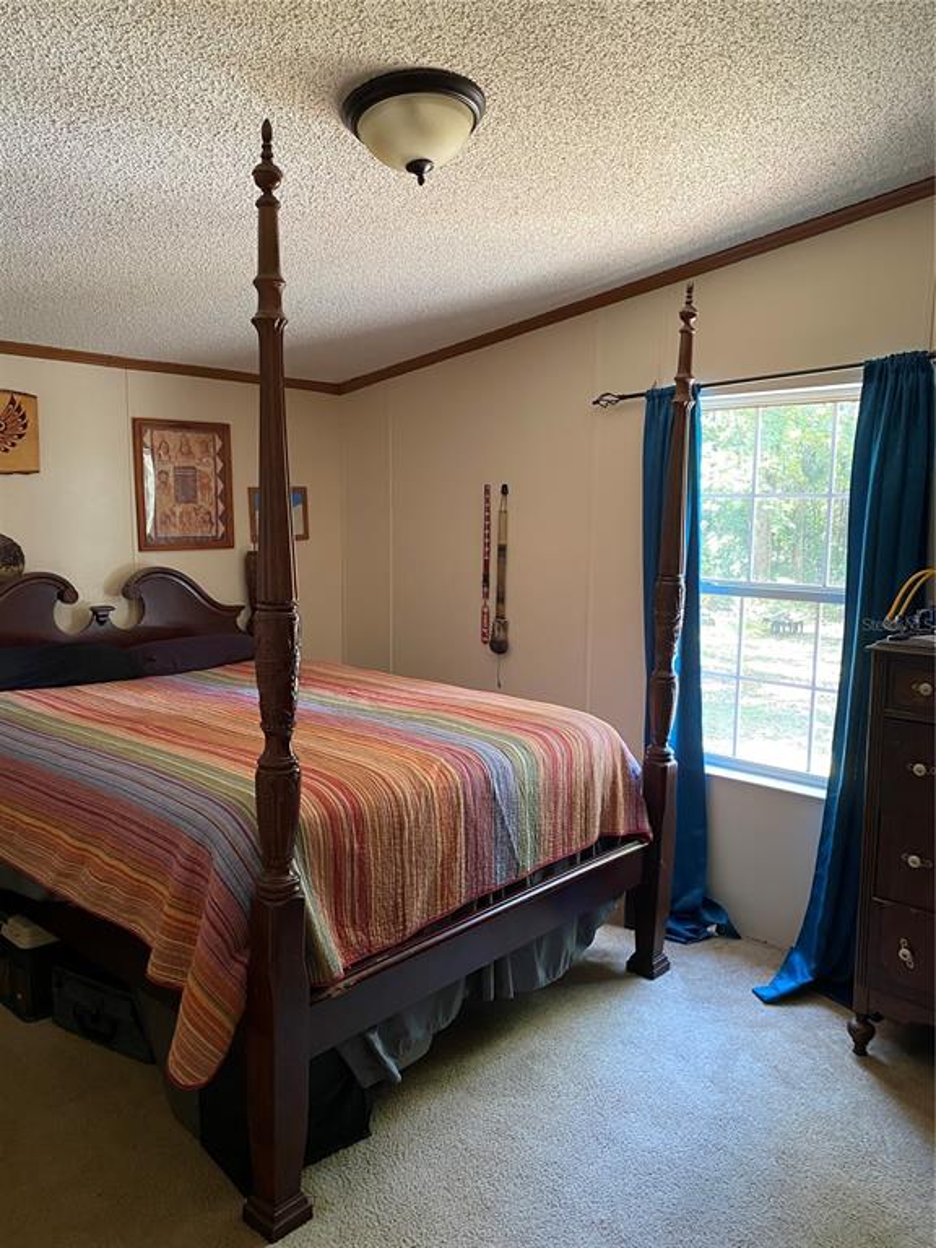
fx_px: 937
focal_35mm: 26
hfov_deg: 53.1
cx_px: 468
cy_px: 624
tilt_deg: -5.9
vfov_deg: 67.3
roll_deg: -0.6
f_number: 1.8
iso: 200
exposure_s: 1/60
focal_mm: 4.25
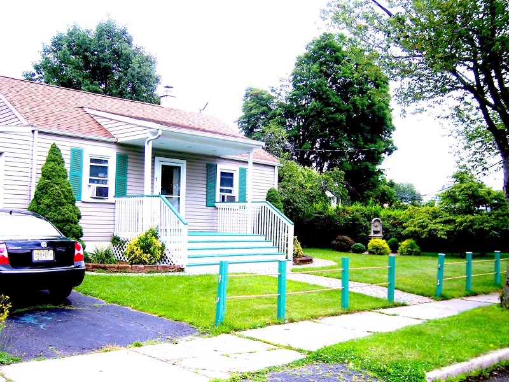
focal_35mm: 36
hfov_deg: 51.4
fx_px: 529
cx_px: 254
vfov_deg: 39.7
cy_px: 191
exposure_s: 1/400
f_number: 2.8
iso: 80
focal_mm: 6.2
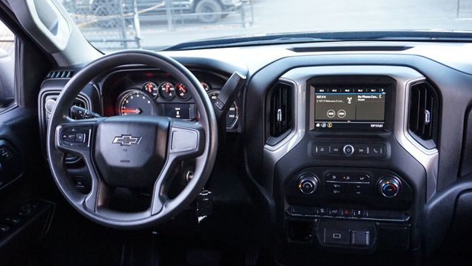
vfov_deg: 32.4
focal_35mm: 37
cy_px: 143
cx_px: 237
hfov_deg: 54.6
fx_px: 457
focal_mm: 23
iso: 3200
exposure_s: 1/160
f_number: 4
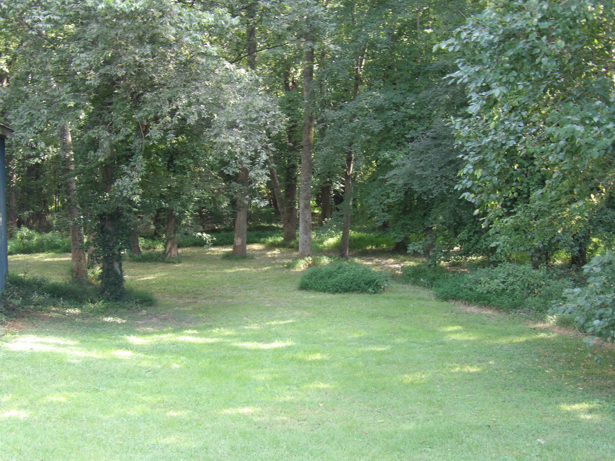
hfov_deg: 31.2
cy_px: 230
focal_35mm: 62
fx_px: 1102
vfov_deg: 23.7
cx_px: 308
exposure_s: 1/40
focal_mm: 11.1
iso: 188
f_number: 3.5
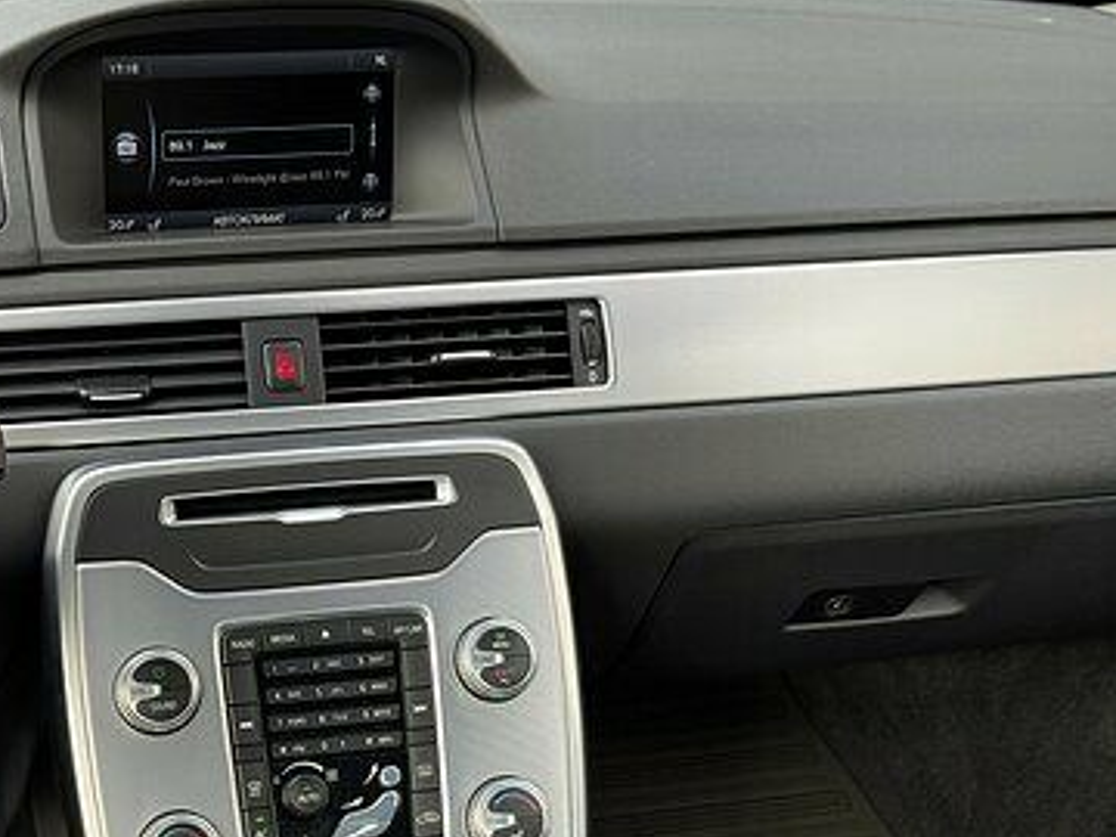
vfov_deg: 20.1
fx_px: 2353
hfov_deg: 26.4
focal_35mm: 73
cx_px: 313
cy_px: 512
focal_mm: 6.76
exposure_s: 1/96
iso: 100
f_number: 1.78
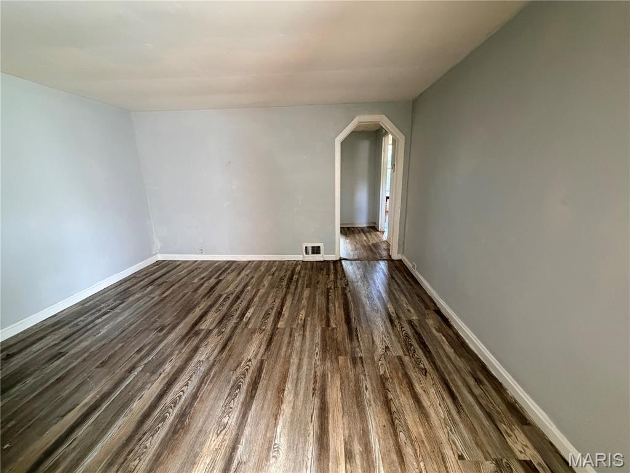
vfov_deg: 85.7
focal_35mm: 14
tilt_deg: -14.5
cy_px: 236
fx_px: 255
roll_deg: +1.5
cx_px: 315
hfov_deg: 102.1
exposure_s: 1/60
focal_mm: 2.22
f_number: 2.2
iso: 640
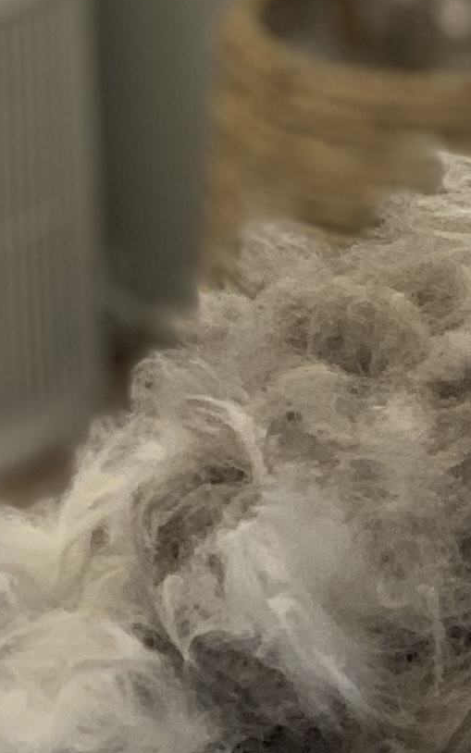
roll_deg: -2.5
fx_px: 5605
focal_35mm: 273
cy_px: -354
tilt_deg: -16.5
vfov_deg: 7.6
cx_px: 1108
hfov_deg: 4.7
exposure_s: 1/122
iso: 64
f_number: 2.4
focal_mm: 6
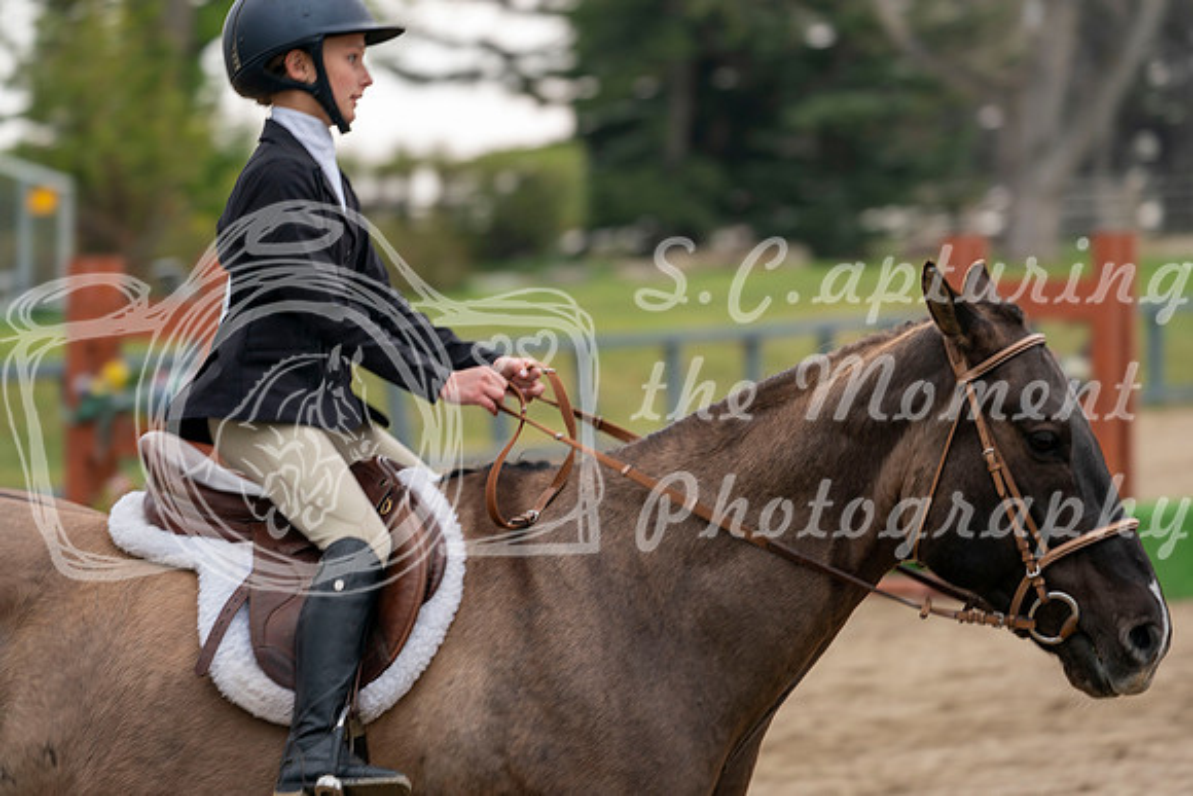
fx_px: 7789
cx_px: 596
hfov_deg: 8.8
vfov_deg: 5.9
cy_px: 398
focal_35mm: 235
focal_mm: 235
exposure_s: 1/250
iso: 200
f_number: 5.6
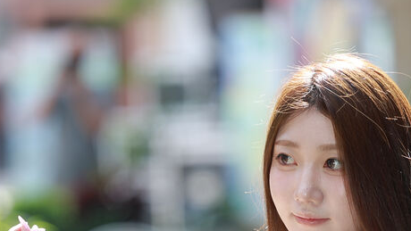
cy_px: 324
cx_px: 201
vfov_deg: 2.8
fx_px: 4709
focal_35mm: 432
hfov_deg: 5.0
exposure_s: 1/320
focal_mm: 158
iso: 100
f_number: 2.8
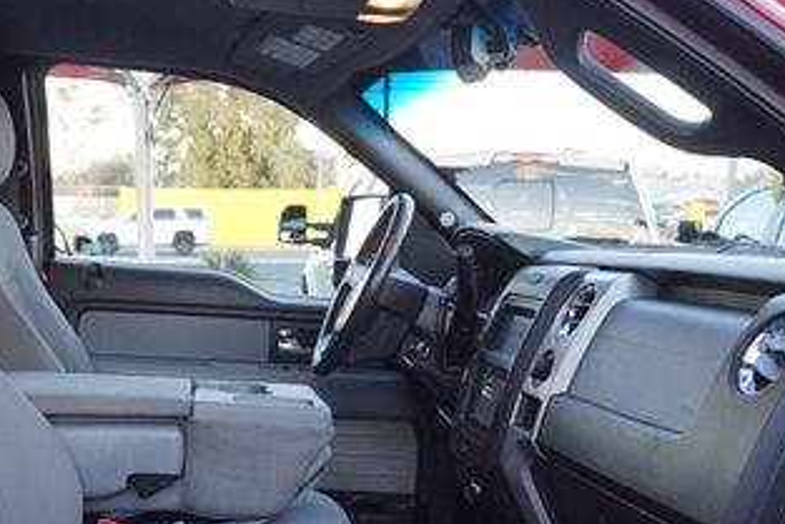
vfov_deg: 27.1
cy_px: 401
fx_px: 1069
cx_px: 236
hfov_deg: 39.6
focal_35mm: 49
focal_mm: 16
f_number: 4
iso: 1000
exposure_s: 1/160
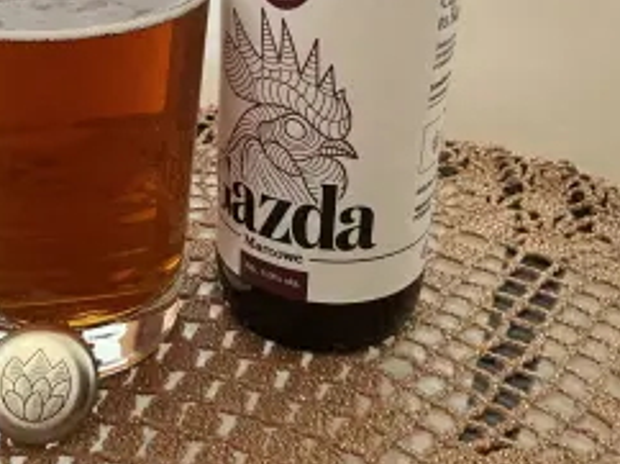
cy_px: 115
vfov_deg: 29.7
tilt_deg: -25.4
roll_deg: -0.5
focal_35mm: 48
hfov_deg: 39.0
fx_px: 859
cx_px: 179
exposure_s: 1/60
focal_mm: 3
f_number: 1.8
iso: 250
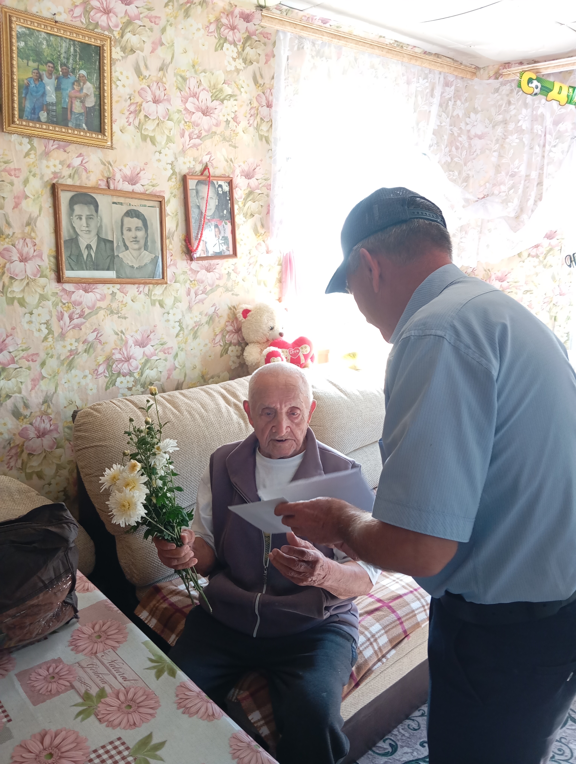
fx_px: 620
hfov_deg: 49.9
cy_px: 382
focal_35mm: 28
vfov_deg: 63.4
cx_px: 288
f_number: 1.8
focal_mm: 4.22
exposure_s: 1/33.3
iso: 750
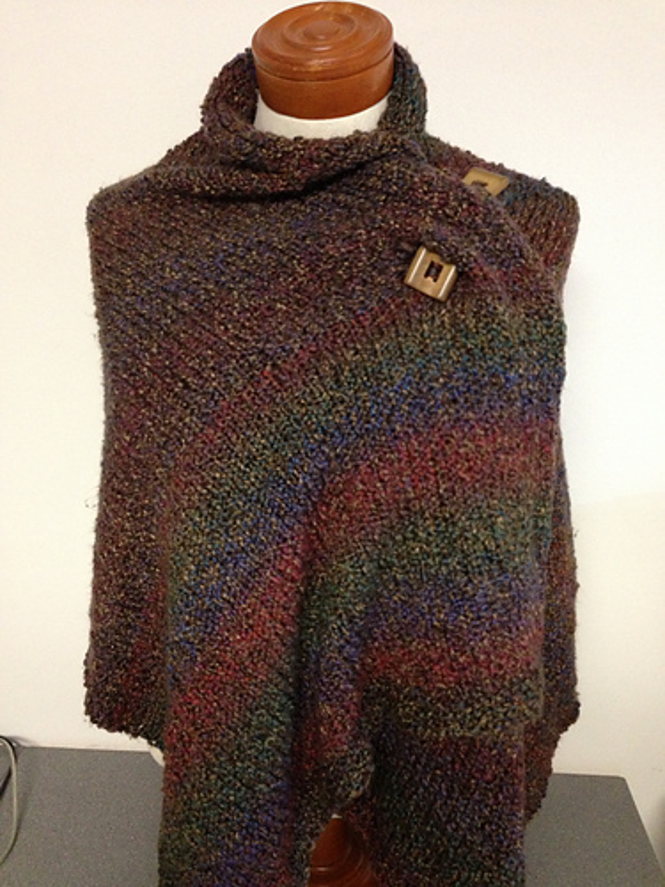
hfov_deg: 42.9
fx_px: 845
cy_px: 444
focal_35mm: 33
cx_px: 332
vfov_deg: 55.4
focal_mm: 4.13
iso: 400
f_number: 2.4
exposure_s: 1/20
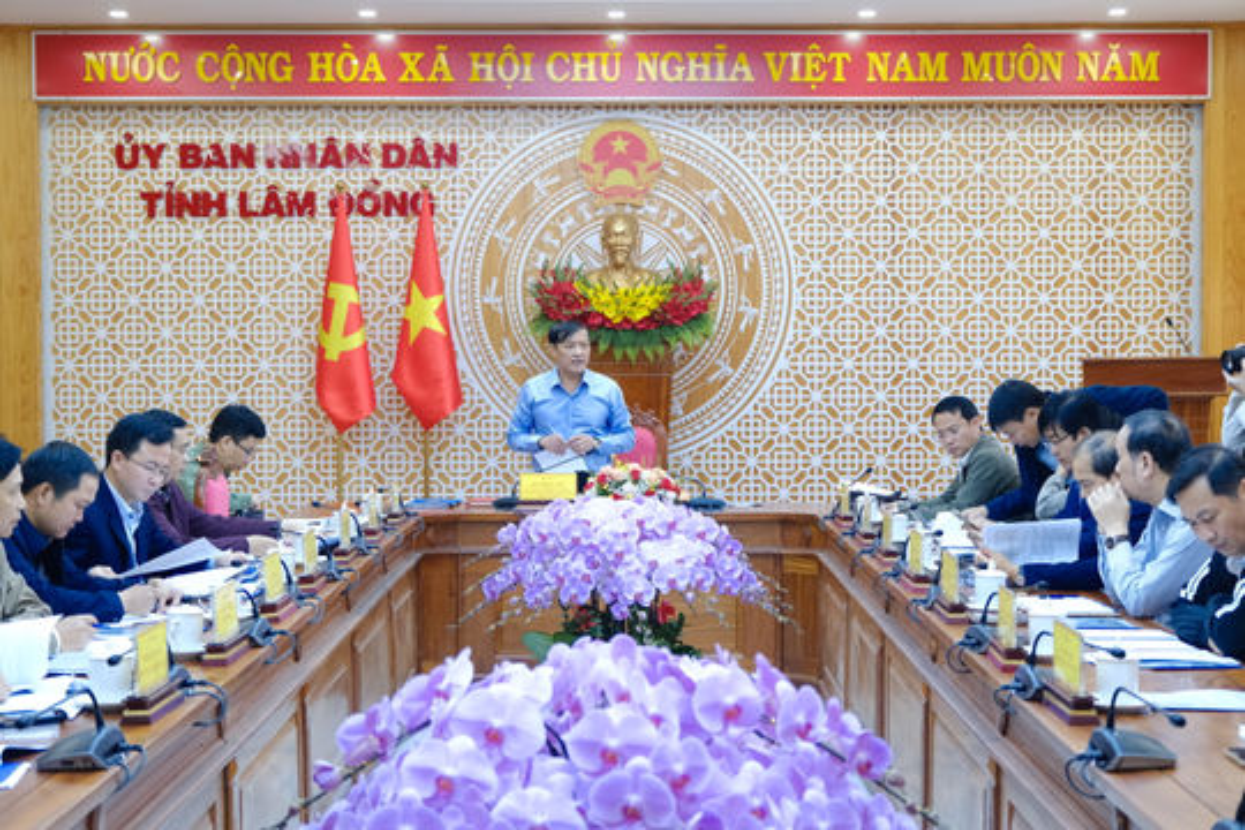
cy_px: 415
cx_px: 622
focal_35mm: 59
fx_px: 2040
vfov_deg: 23.0
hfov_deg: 33.9
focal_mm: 39.3
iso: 2500
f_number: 4
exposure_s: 1/250
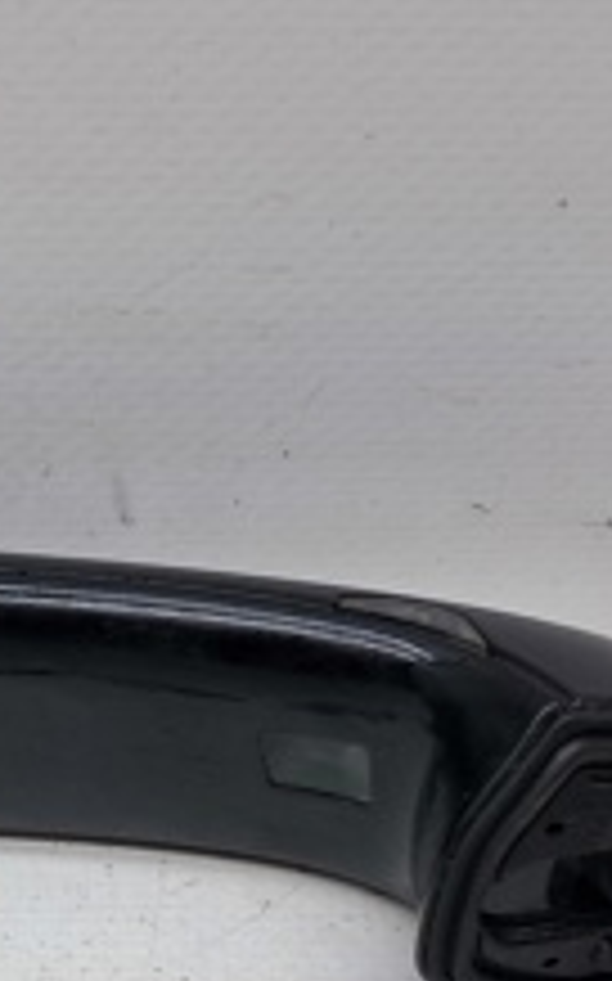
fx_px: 2245
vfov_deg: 24.1
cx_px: -68
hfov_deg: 15.1
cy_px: 857
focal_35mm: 84
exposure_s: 1/50
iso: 50
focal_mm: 4
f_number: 1.8
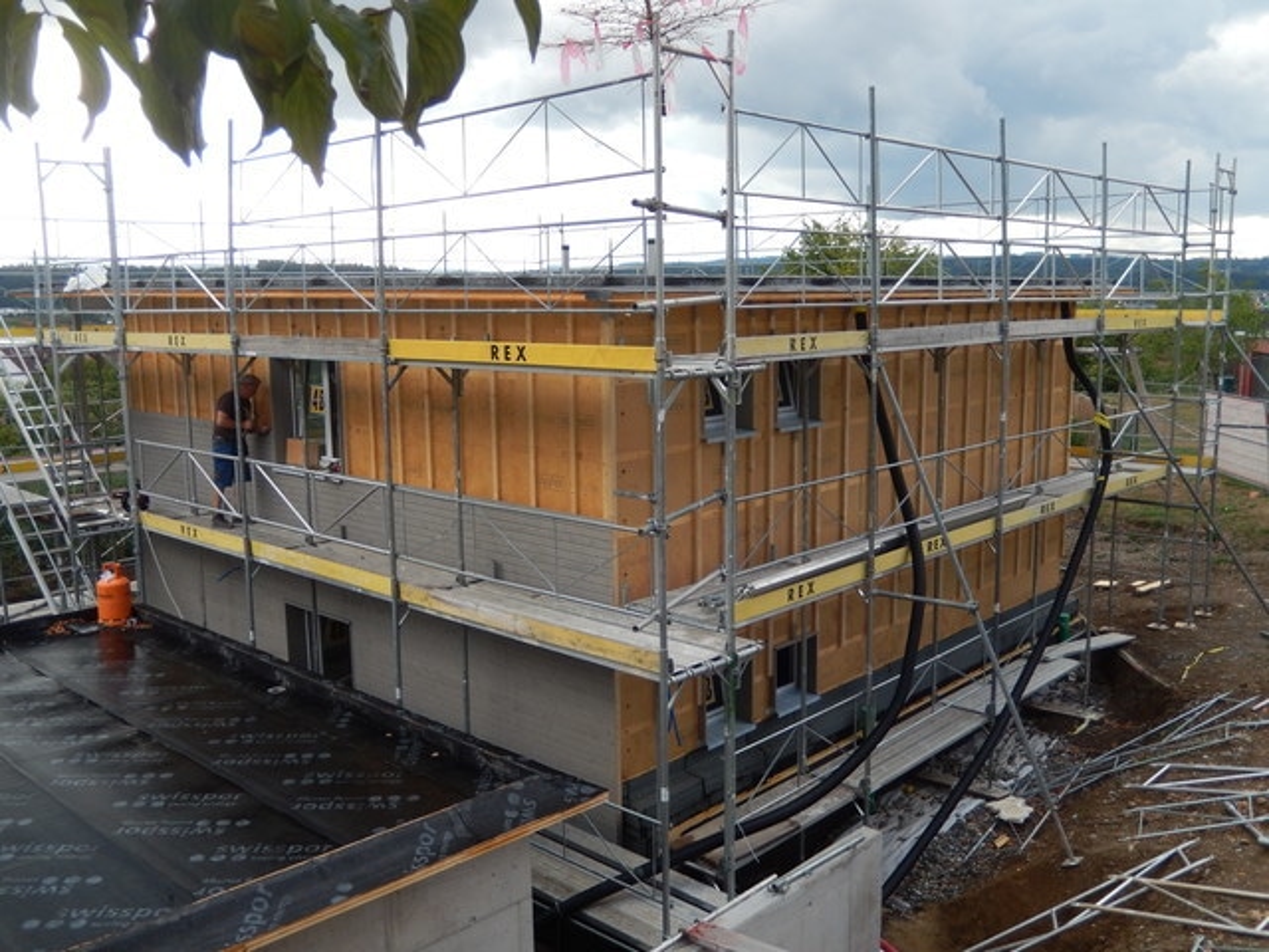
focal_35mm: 32
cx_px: 634
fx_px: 1173
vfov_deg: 44.2
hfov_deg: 56.8
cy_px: 476
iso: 125
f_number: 3.8
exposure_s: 1/250
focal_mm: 5.7
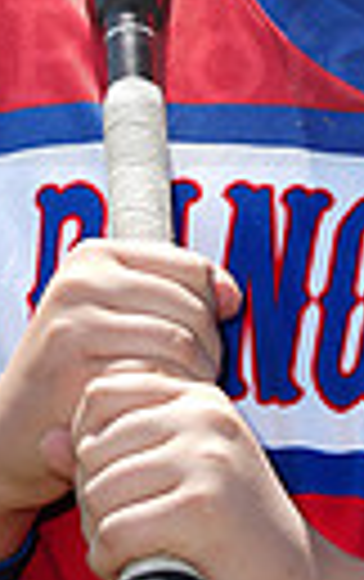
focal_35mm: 917
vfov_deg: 2.3
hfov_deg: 1.4
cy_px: 22
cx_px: 330
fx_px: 14506
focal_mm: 200
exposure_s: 1/250
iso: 50
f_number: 5
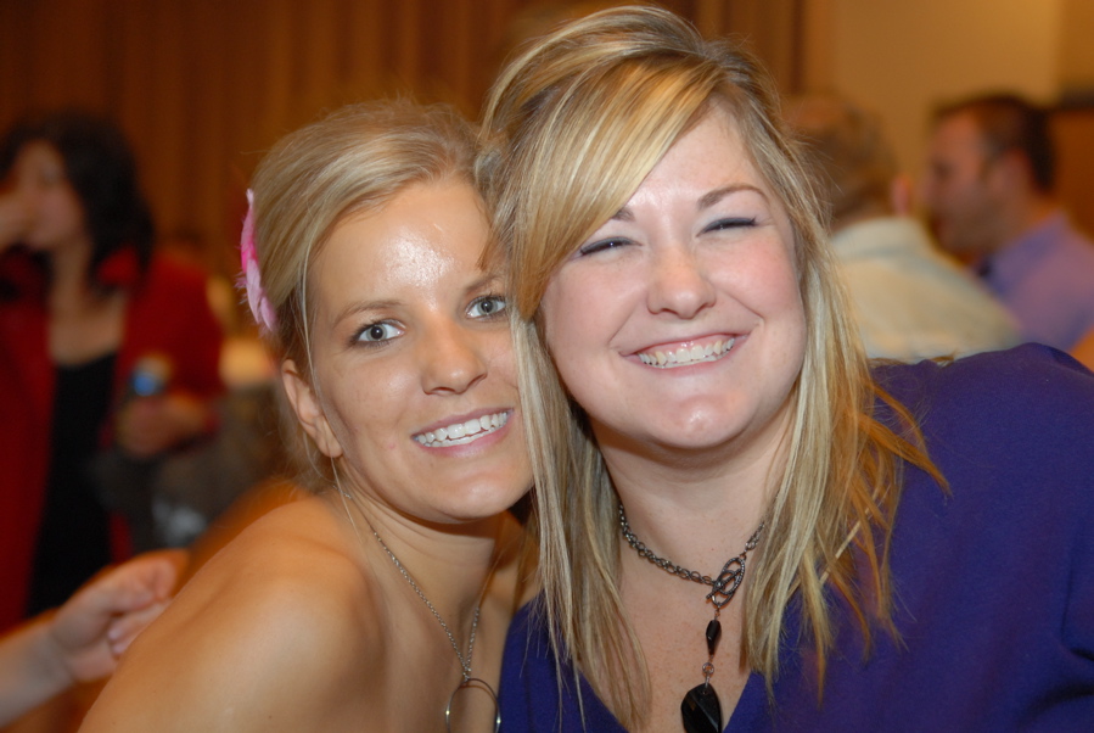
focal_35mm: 72
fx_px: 2191
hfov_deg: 28.0
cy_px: 366
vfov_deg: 19.0
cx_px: 547
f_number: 2.8
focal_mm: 48
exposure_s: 1/13
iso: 400
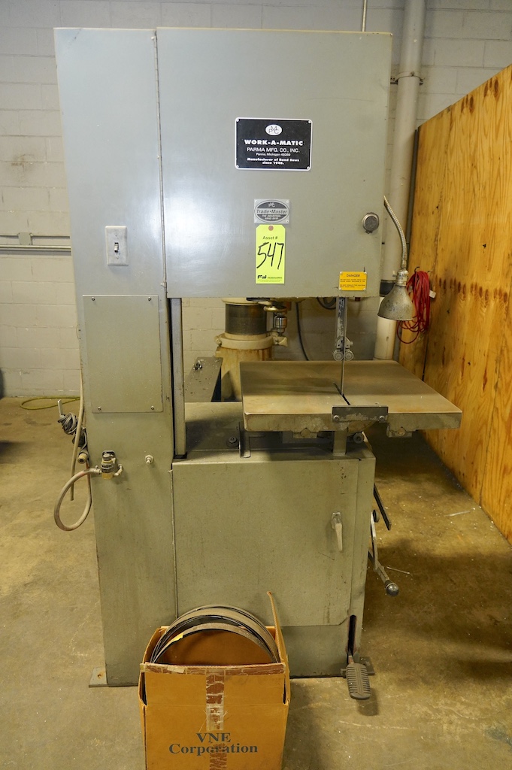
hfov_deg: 53.1
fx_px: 513
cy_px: 385
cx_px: 256
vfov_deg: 73.8
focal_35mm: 24
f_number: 4
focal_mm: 24
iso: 6400
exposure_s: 1/160
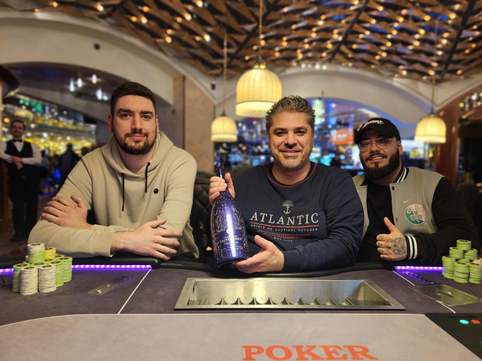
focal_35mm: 24
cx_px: 251
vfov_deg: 56.8
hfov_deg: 71.6
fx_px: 334
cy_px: 188
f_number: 1.8
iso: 500
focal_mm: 5.4
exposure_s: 1/100
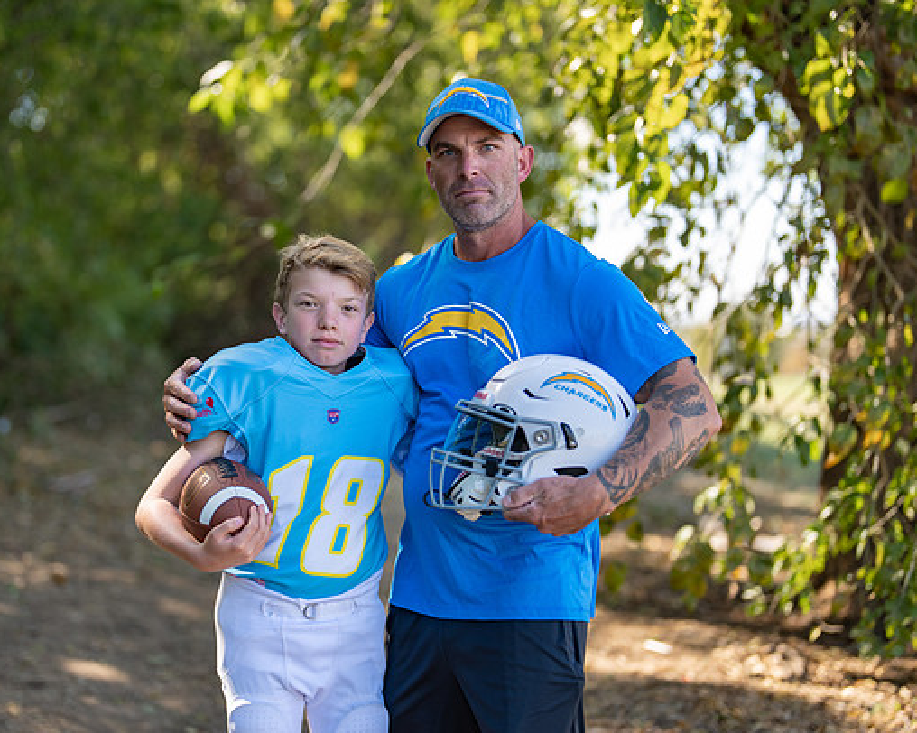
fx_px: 1655
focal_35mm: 61
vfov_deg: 25.0
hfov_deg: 30.9
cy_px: 361
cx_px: 397
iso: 100
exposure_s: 1/1600
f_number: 1.2
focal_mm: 50
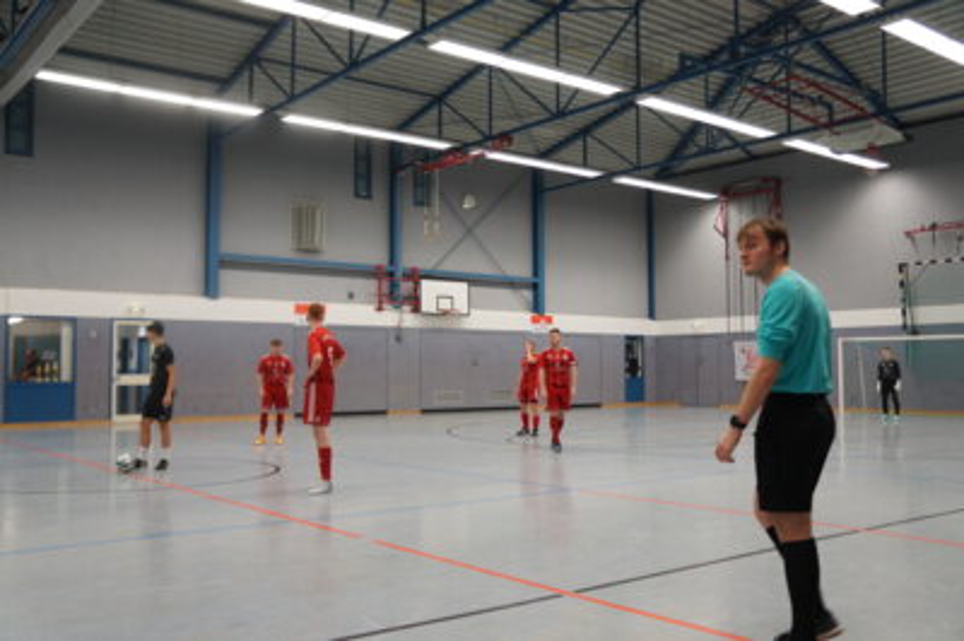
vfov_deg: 39.9
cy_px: 320
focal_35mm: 33
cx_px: 482
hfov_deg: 57.3
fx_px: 883
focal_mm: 22
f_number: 4
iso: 500
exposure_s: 1/60
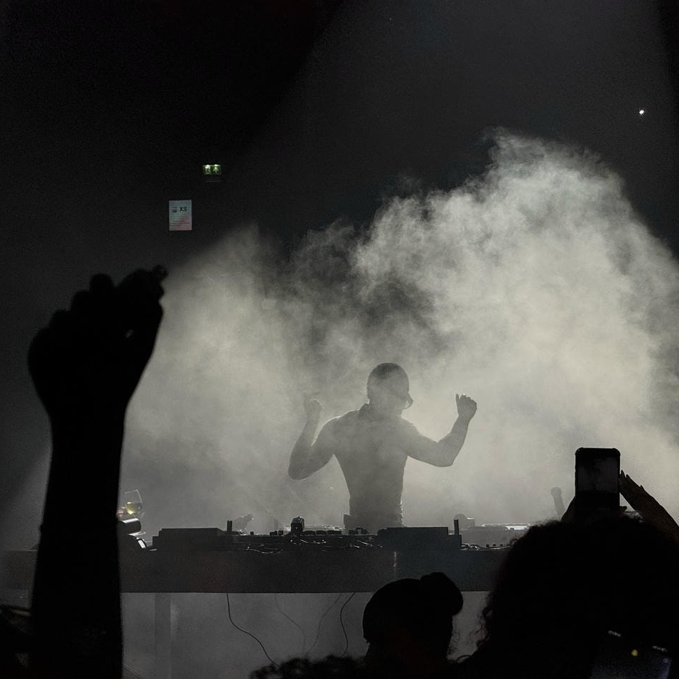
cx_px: 310
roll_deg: +1.5
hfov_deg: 12.3
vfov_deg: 12.3
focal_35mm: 142
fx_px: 3151
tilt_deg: +2.0
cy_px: 340
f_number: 2.8
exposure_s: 1/299
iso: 50
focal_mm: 15.66
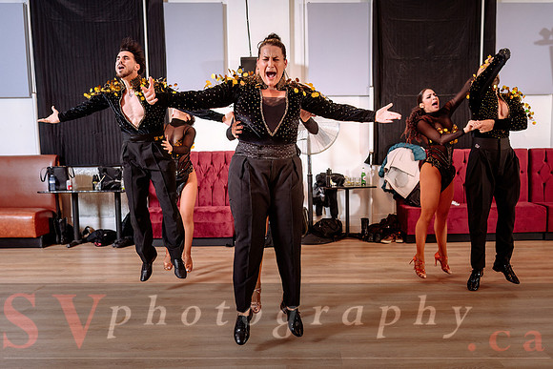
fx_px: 500
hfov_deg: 57.7
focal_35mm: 33
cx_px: 312
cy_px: 195
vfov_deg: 40.5
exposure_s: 1/160
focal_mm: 28
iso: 800
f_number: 3.2
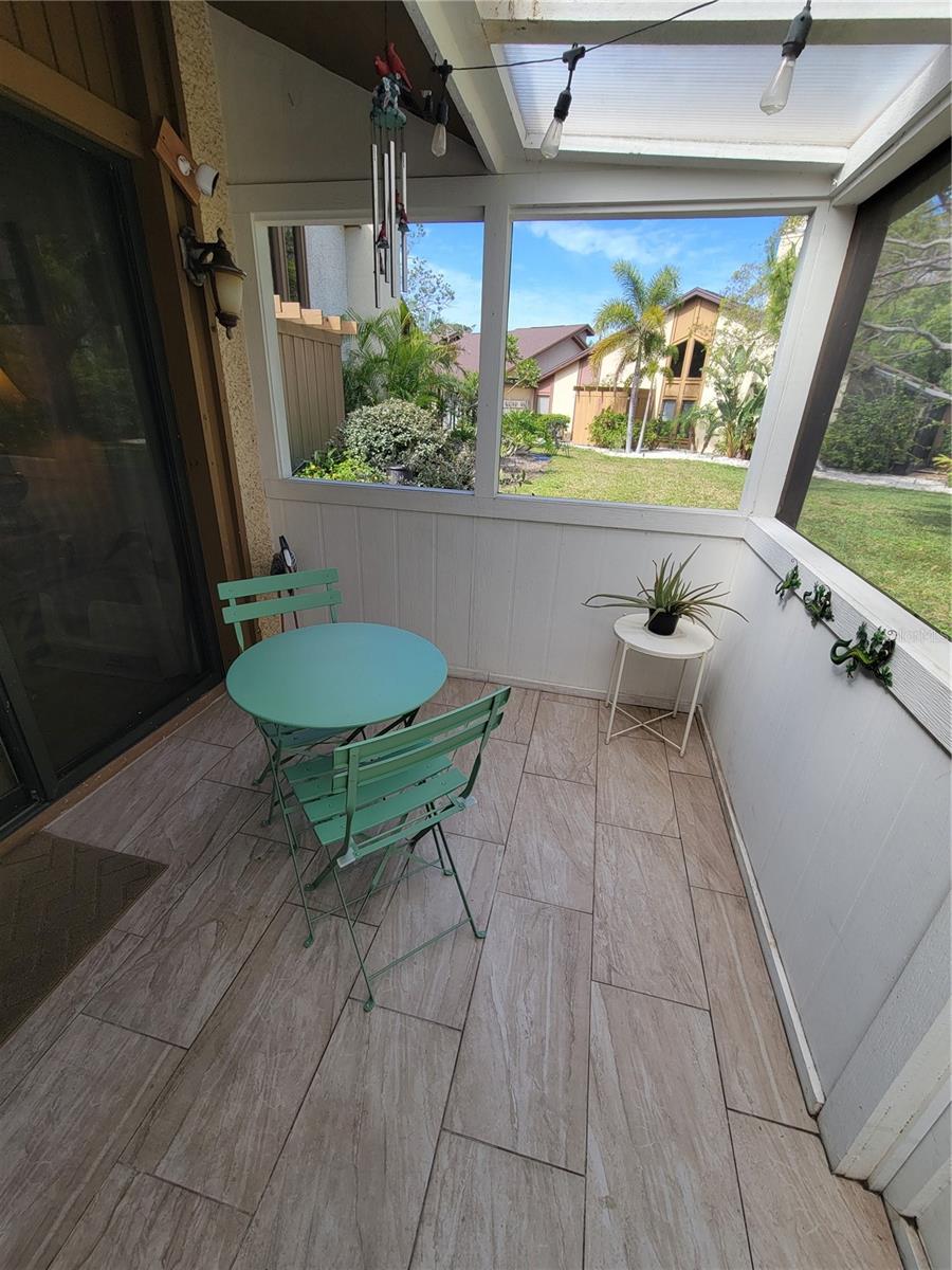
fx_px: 477
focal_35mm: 13
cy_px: 635
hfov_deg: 89.9
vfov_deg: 106.2
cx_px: 476
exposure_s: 1/417
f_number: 2.2
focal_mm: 2.2
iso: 50
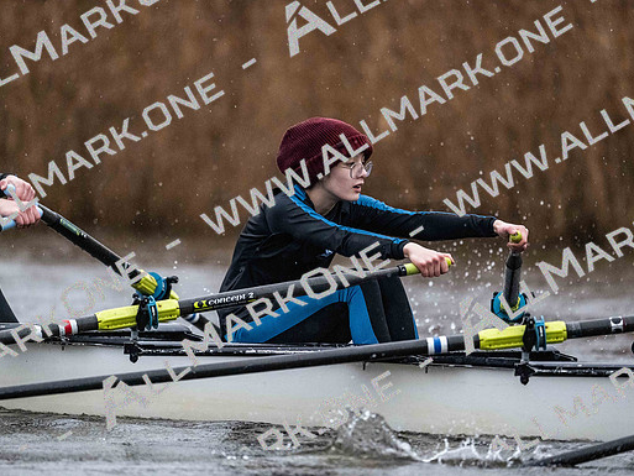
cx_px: 353
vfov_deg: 3.4
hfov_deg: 4.6
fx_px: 7969
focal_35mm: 435
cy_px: 238
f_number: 4.5
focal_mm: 400
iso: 10000
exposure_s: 1/1600
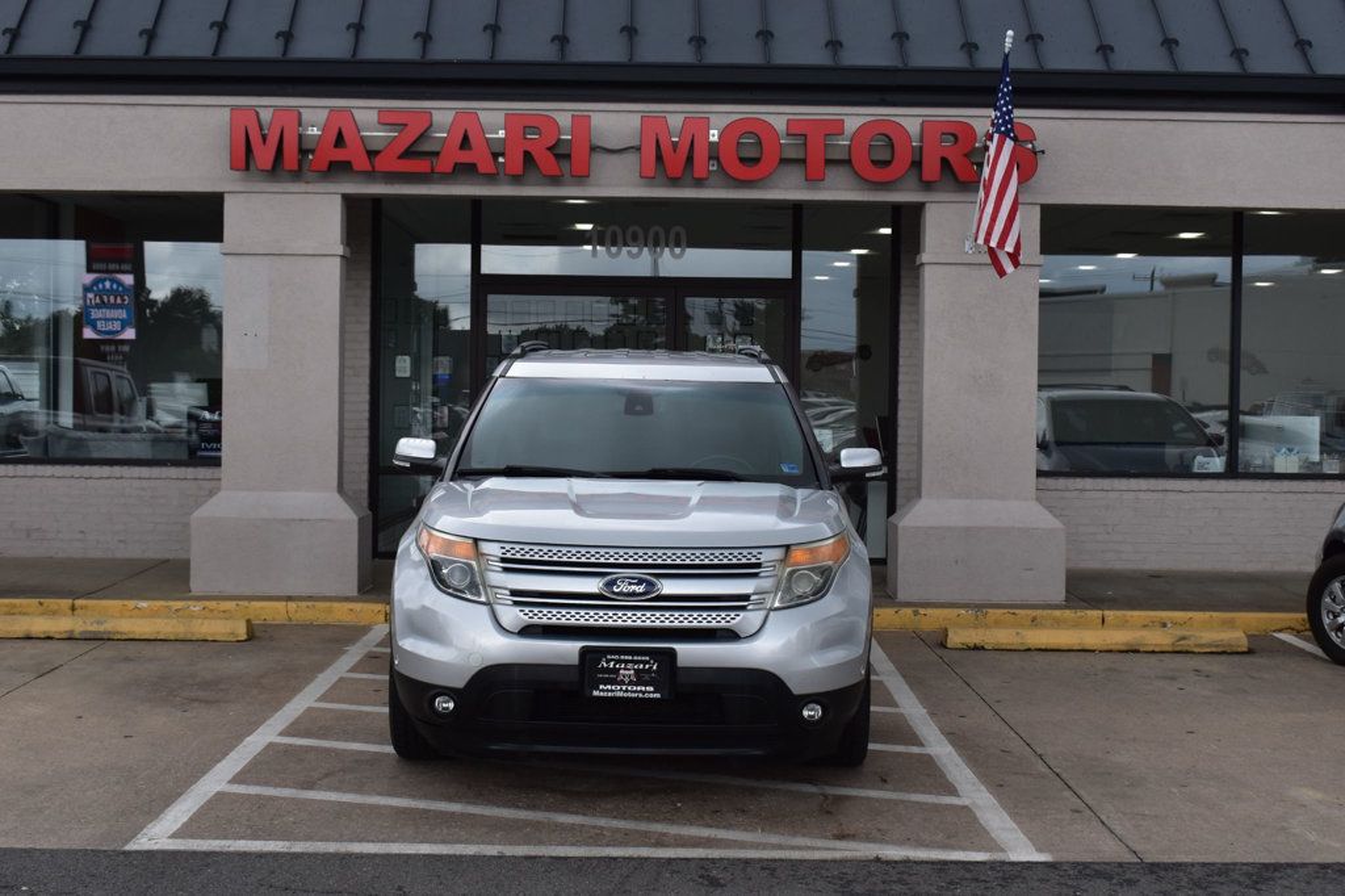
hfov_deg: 41.1
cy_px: 448
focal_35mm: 48
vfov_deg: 28.1
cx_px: 672
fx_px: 1793
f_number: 10
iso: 400
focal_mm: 32
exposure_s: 1/250
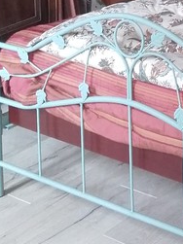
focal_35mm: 99
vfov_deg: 18.1
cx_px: 268
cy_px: -98
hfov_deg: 14.1
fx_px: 698
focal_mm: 3.3
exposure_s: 1/16
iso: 130
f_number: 2.2
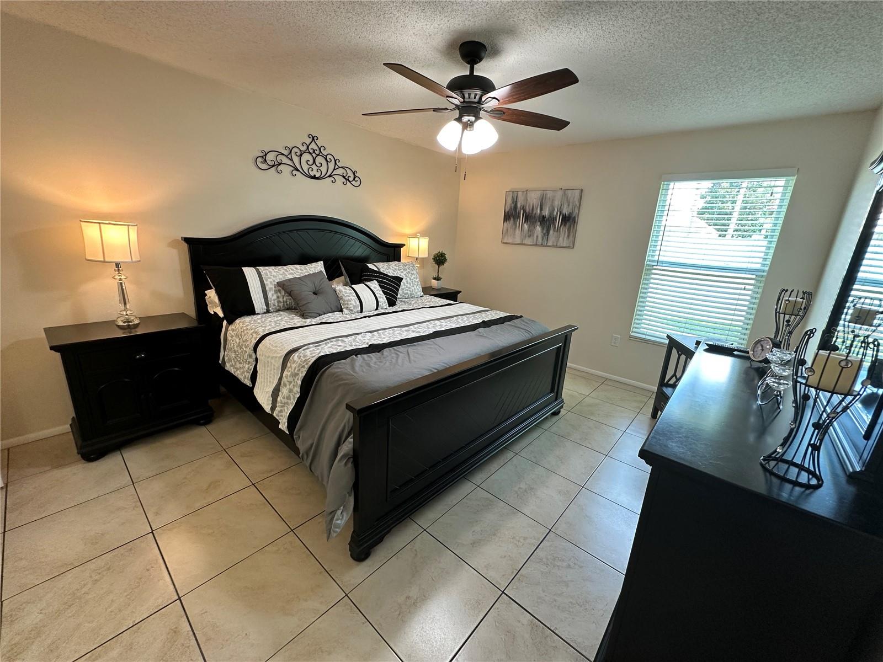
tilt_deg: -15.4
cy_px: 331
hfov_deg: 102.1
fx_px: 357
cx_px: 442
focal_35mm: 14
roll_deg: -3.4
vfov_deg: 85.7
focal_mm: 2.22
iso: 160
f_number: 2.2
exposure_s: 1/60
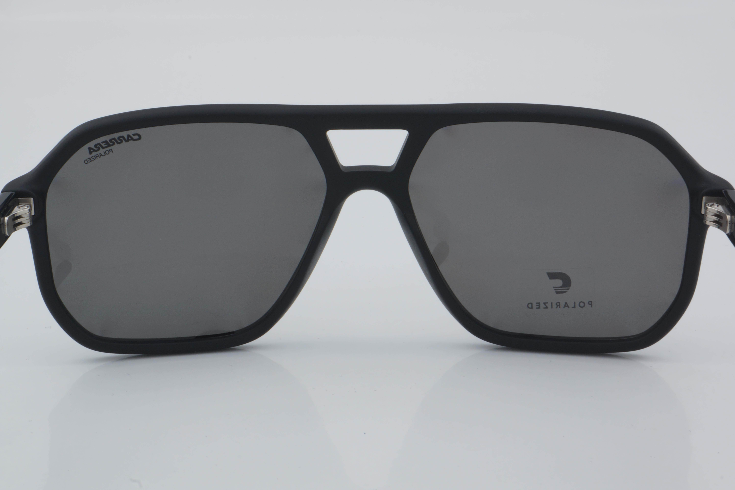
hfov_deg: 27.0
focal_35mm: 75
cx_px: 368
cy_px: 245
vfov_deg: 18.2
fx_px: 1531
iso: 100
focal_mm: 50
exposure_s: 1/4
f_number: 32
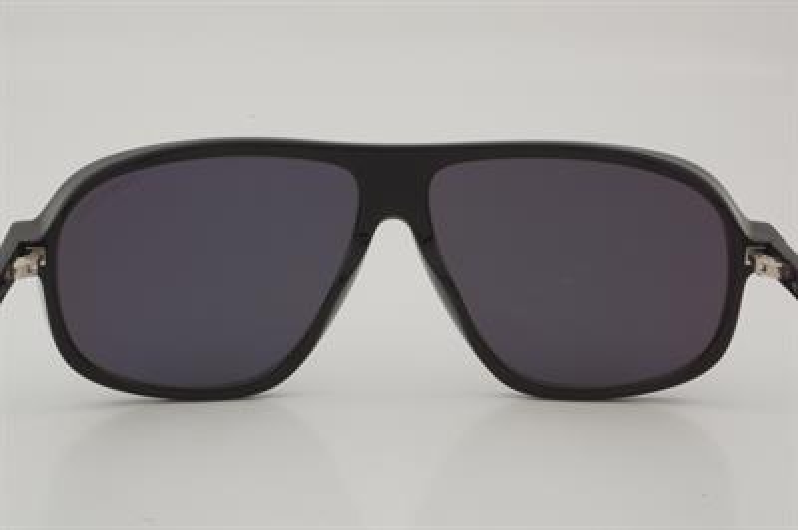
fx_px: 1661
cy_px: 265
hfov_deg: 27.0
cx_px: 399
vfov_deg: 18.2
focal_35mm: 75
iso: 100
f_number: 32
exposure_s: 1/3
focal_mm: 50
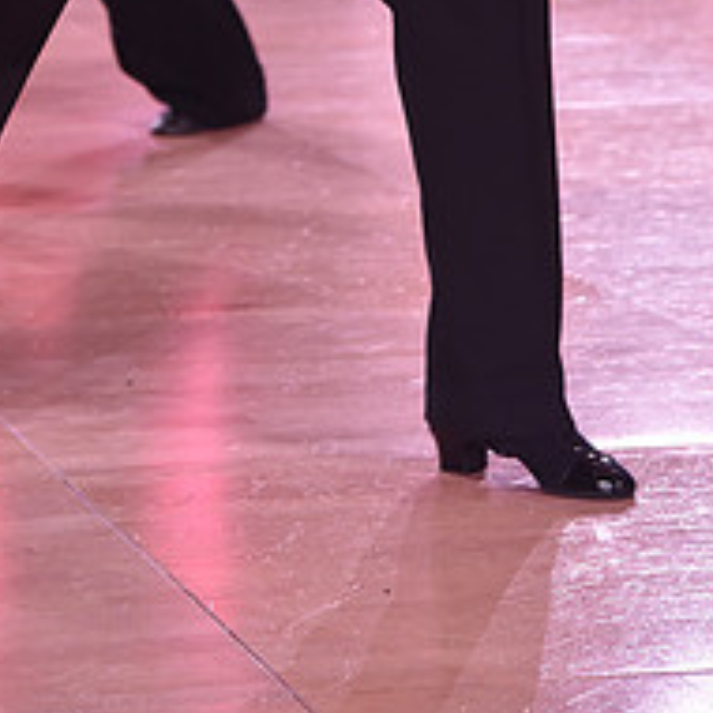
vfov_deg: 8.5
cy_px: -349
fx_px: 4707
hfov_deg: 8.6
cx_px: 129
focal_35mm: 202
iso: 1250
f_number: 4.5
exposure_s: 1/250
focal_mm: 78
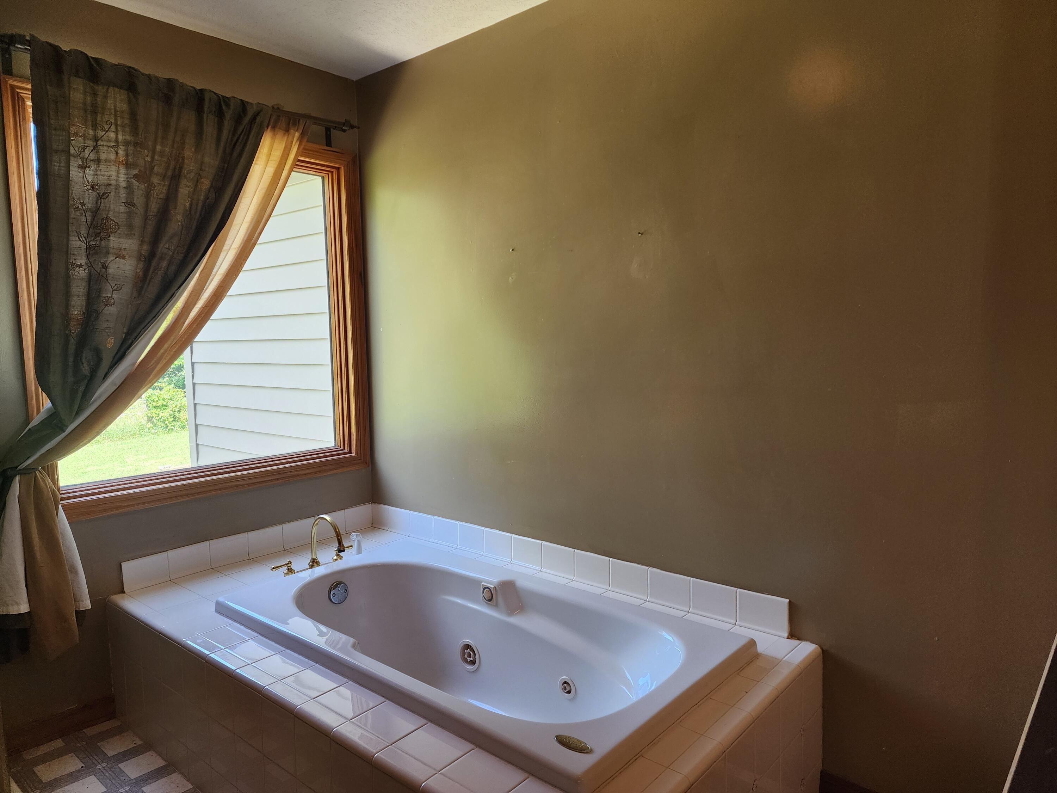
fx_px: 702
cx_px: 528
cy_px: 396
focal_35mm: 23
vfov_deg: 58.9
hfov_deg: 73.9
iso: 160
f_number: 1.8
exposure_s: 1/120
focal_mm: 6.4
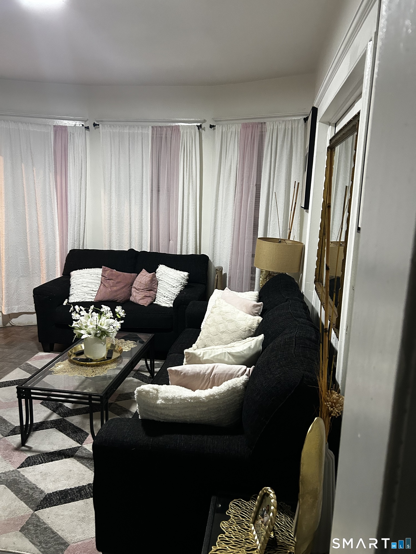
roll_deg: -1.4
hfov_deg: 53.1
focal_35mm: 26
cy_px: 277
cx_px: 208
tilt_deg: -10.5
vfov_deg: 67.3
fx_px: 417
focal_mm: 5.7
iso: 400
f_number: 1.5
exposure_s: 1/60
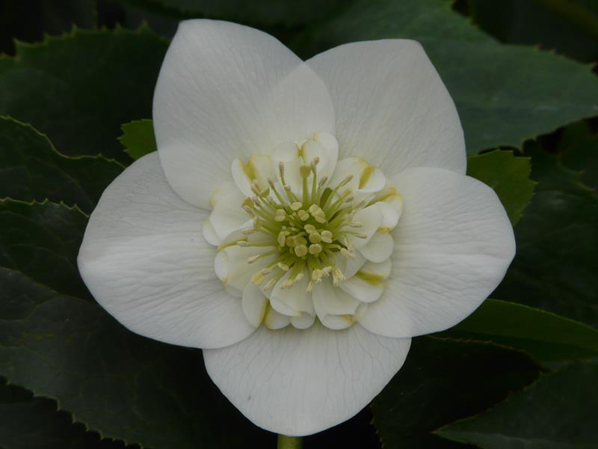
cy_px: 224
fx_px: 7532
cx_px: 299
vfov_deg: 3.4
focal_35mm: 436
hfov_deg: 4.5
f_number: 5
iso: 100
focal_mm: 71.6
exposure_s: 1/250
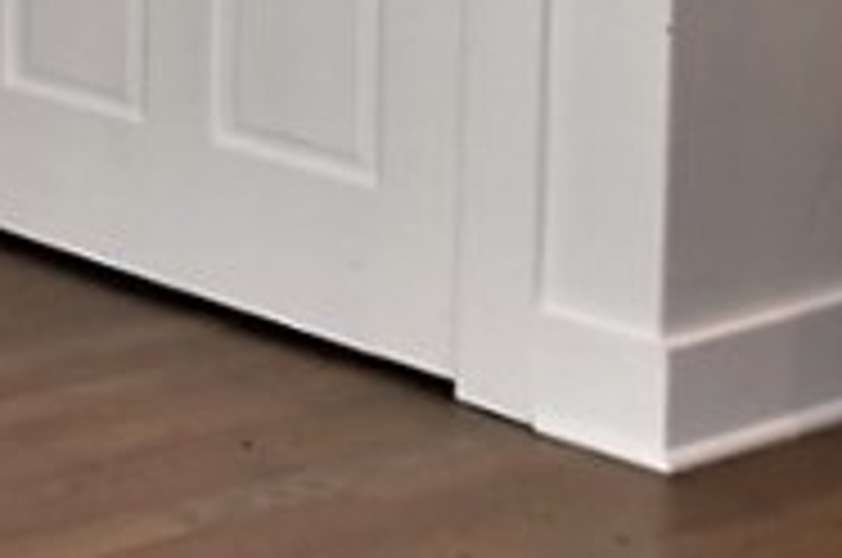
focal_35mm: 96
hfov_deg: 13.9
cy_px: -524
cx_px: -1247
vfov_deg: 12.6
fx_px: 2239
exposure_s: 1/30
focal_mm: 11
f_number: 8
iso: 200
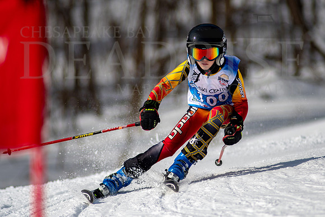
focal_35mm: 537
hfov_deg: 3.8
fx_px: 4847
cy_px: 107
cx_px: 194
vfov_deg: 2.6
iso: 100
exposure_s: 1/6400
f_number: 2.8
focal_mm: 300
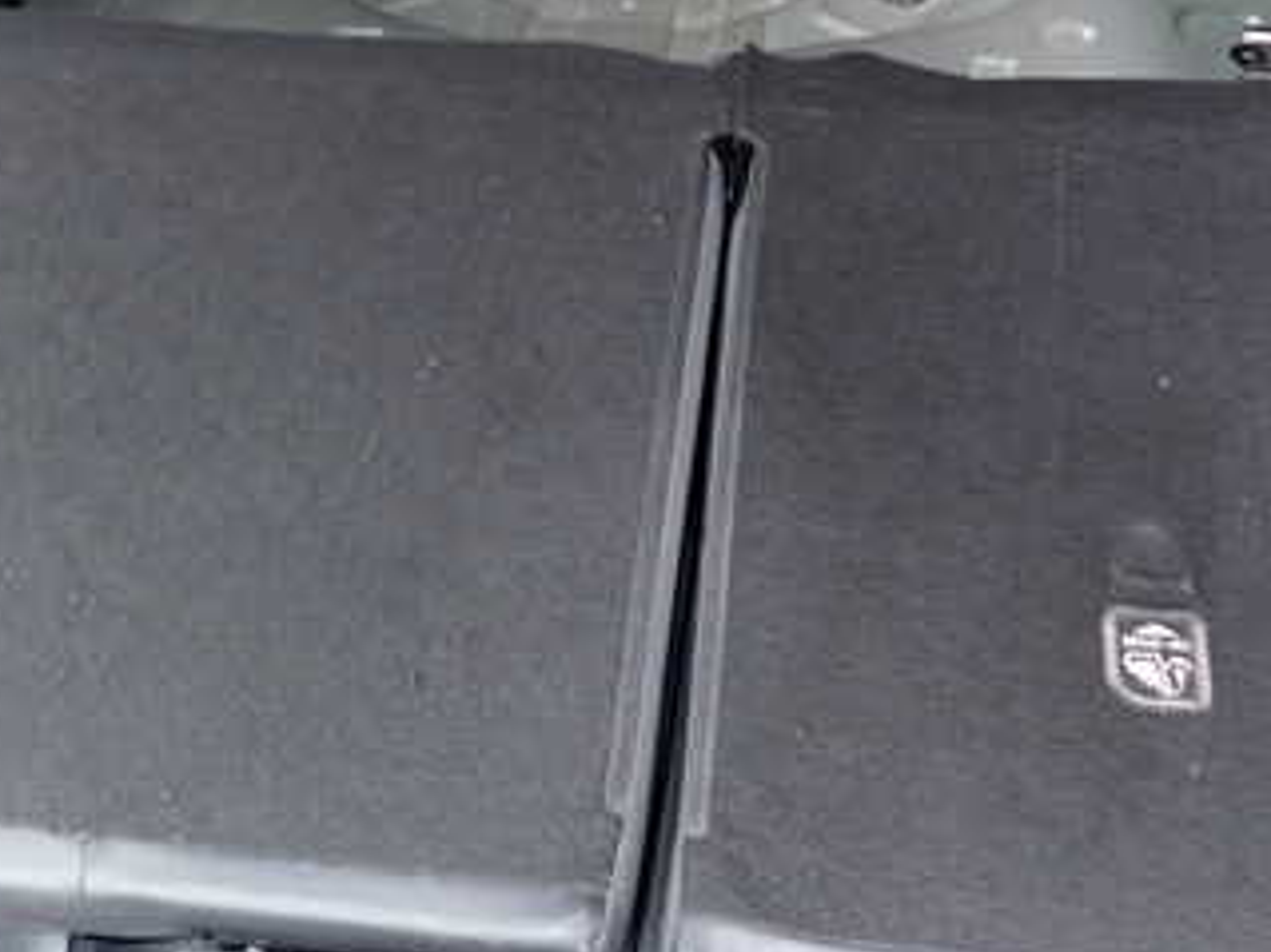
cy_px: 466
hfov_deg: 40.4
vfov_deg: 30.9
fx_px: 1725
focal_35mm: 47
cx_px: 558
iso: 400
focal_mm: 4.5
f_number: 2
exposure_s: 1/30
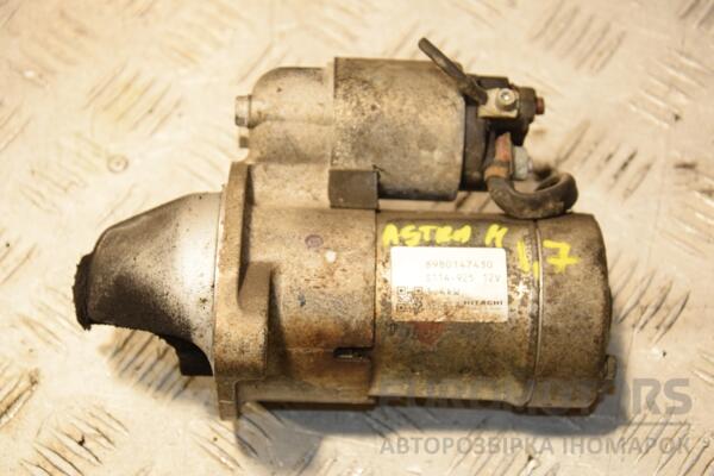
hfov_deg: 26.0
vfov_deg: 17.5
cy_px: 238
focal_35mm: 78
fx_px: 1547
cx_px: 357
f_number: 5.6
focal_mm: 52
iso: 800
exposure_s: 1/200
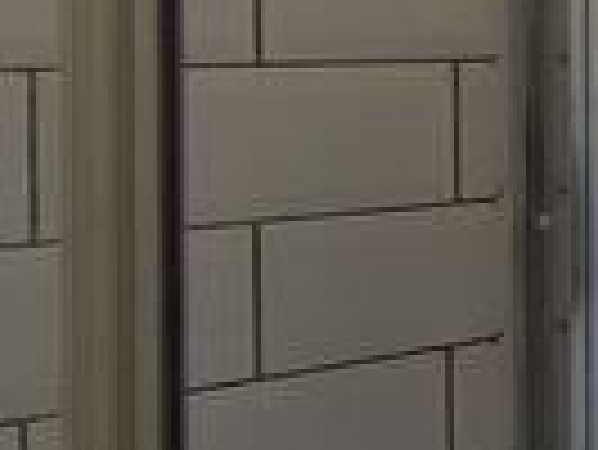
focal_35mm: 84
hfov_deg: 12.1
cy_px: 32
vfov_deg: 17.3
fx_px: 1452
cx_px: 1727
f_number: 2.2
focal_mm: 1.83
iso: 62
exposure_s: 1/50
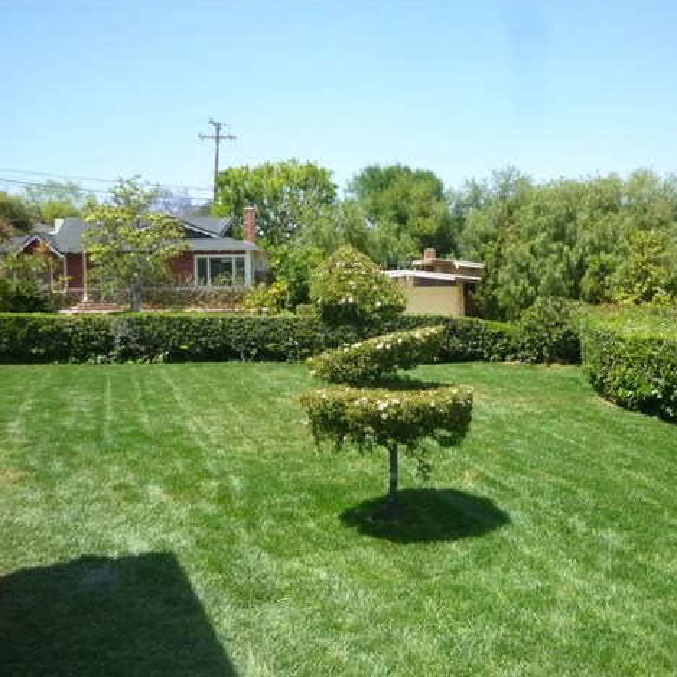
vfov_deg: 47.2
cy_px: 342
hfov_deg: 46.8
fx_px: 774
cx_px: 427
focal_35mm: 35
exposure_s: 1/800
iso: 400
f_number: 5.6
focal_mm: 5.2
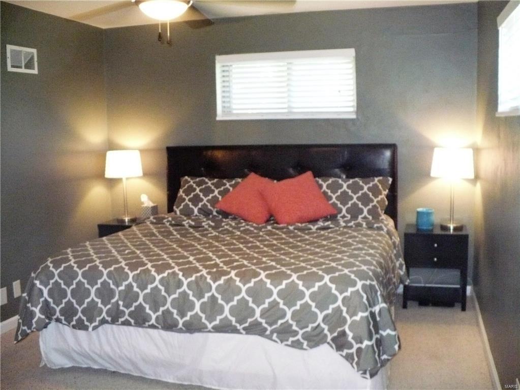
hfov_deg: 50.1
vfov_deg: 38.7
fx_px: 556
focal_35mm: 37
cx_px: 260
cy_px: 195
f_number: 2.8
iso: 800
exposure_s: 1/30
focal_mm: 6.1
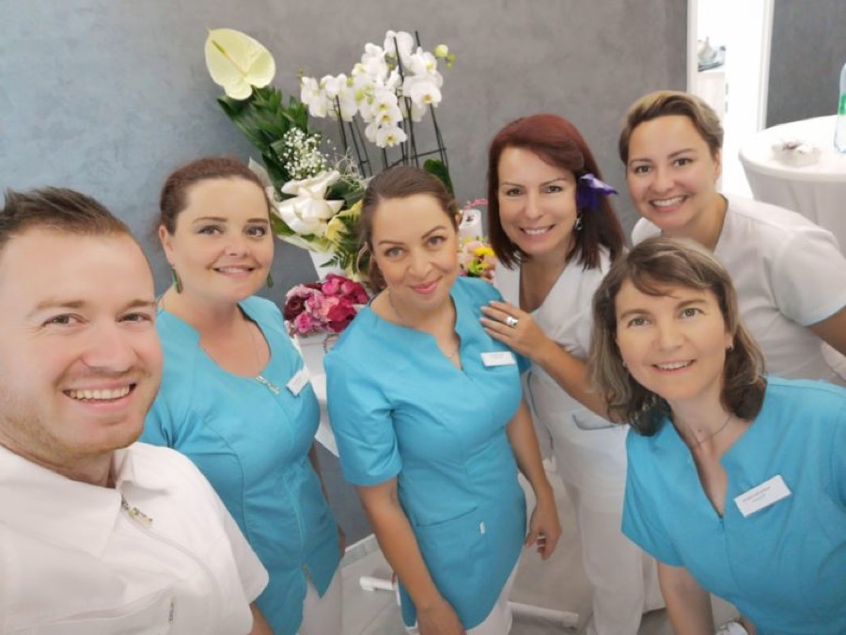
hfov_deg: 67.3
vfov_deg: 53.1
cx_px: 423
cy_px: 318
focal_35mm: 26
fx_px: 635
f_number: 2
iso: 250
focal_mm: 3.36
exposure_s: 1/36
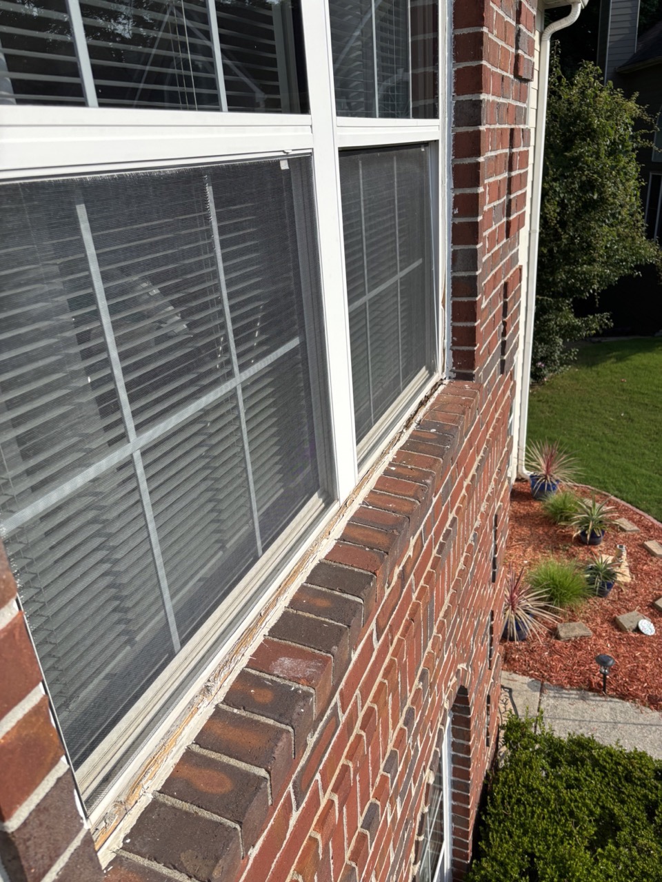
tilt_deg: -24.1
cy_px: 441
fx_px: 663
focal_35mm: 26
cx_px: 331
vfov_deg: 67.3
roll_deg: +5.3
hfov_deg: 53.1
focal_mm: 5.96
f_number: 1.6
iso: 50
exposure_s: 1/2933
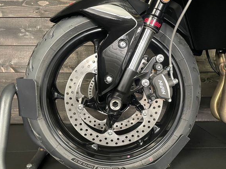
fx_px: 189
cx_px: 109
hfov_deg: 61.7
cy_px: 89
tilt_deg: -7.5
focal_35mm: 29
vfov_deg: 48.2
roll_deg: +0.5
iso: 400
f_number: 1.6
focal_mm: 4.2
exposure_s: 1/50
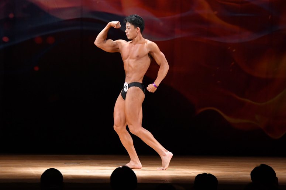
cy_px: 95
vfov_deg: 5.7
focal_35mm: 240
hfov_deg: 8.6
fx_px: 1906
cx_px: 143
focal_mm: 160
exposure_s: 1/400
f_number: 5.6
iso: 4000
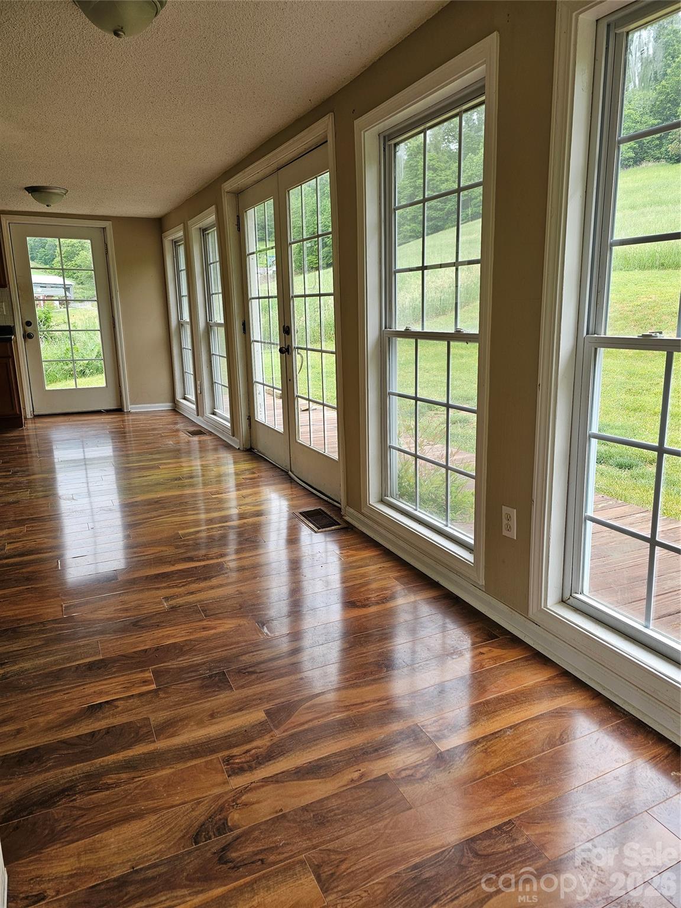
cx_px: 340
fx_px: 603
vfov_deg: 73.9
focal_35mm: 23
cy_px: 454
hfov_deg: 58.9
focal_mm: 6.3
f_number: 1.7
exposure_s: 1/120
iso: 25
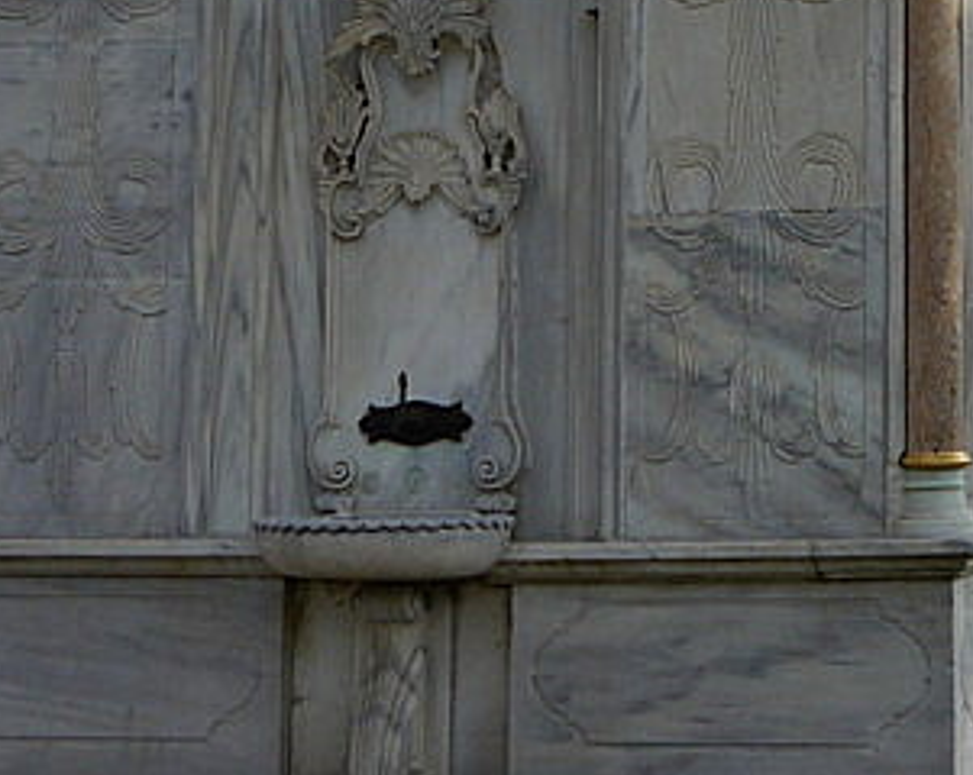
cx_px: 1215
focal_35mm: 133
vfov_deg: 11.2
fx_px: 3825
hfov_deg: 14.0
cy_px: -358
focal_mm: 16
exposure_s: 1/320
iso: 100
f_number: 8
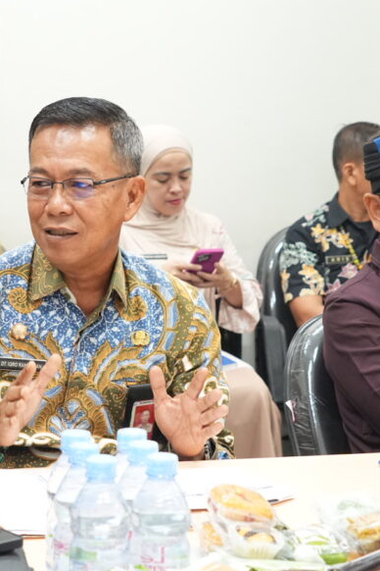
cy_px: 262
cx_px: 79
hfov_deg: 15.4
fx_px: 1393
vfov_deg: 23.1
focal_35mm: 88
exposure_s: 1/100
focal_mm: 50
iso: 5000
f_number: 6.3
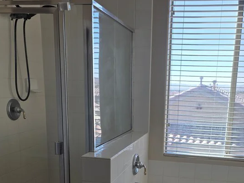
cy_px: 161
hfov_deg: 42.7
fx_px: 310
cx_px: 149
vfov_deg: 31.5
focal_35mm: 44
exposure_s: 1/1429
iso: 80
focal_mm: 6.3
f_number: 1.7
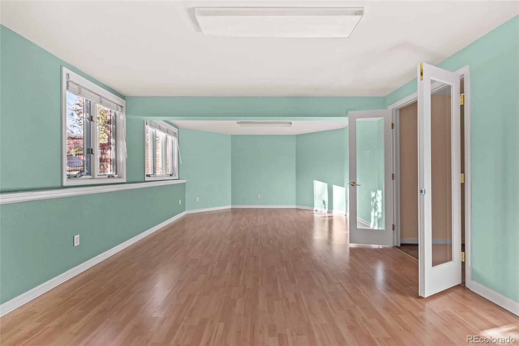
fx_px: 231
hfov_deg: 96.7
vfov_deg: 73.7
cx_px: 260
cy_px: 173
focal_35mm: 16
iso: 400
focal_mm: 16
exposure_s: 1/4
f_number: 8
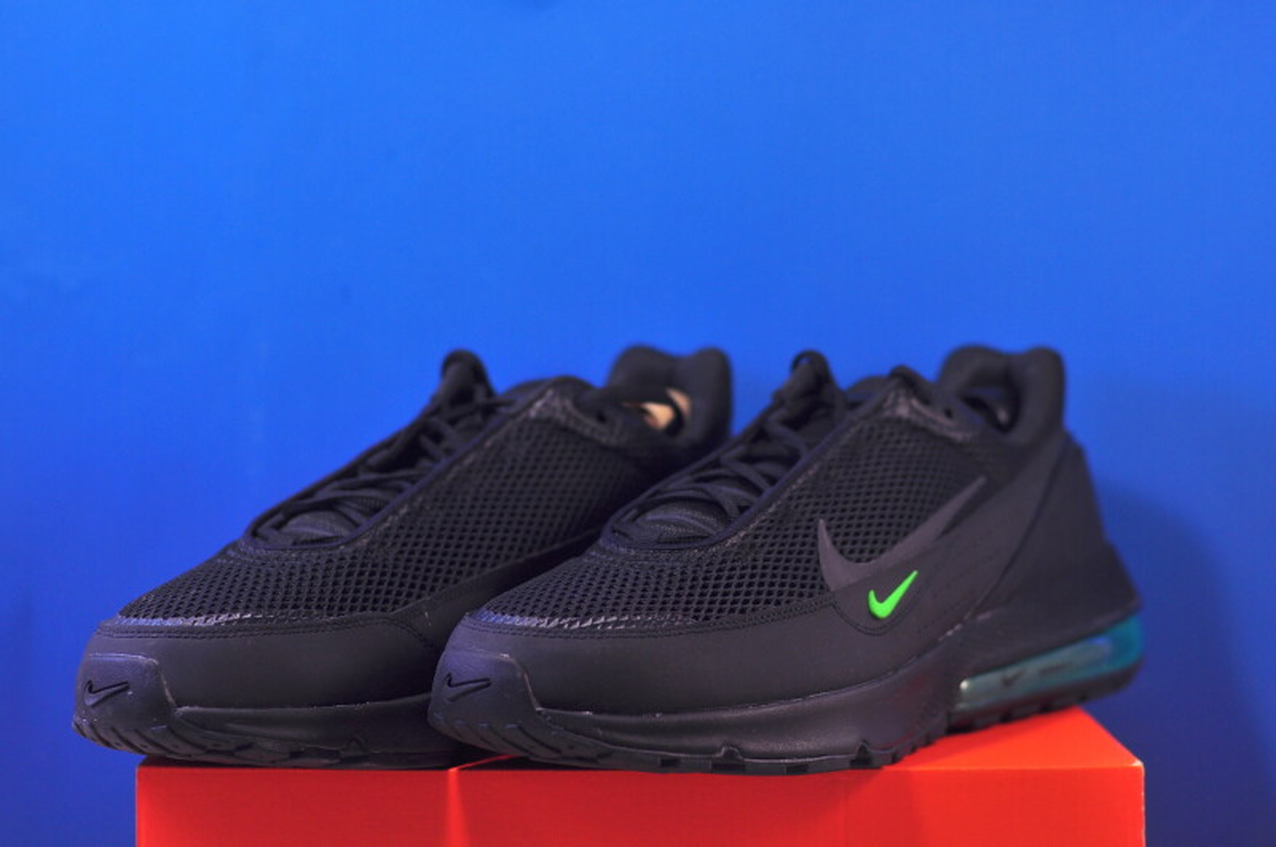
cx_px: 638
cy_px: 424
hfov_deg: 27.0
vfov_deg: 18.1
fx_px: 2655
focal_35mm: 75
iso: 250
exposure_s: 1/320
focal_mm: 50
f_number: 2.5
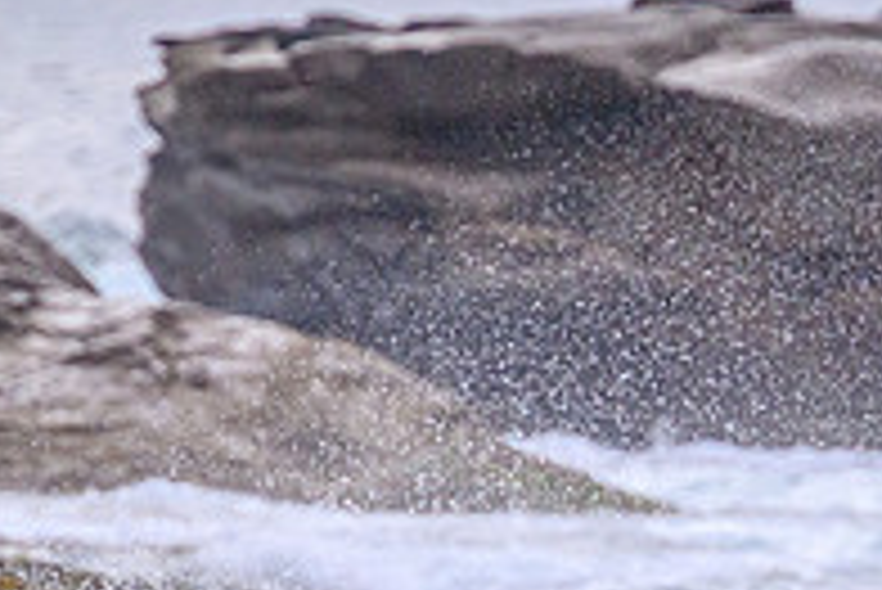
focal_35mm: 2369
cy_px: 705
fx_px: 58082
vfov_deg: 0.6
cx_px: 1292
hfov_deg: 0.9
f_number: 11
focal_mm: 800
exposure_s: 1/1600
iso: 1600
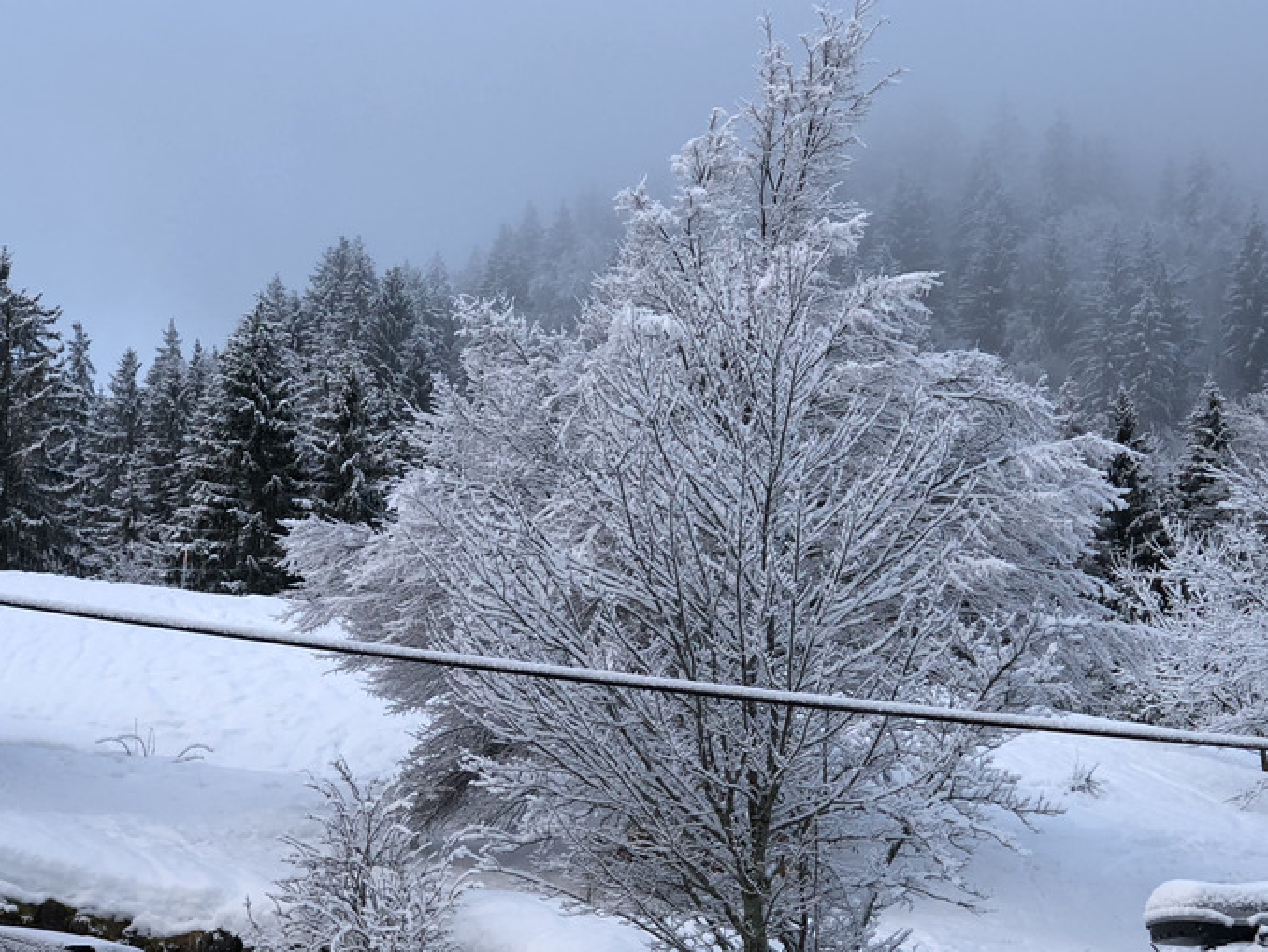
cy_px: 752
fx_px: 3371
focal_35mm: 92
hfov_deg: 21.3
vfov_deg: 16.0
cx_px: 767
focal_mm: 6
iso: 16
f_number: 2.4
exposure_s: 1/50
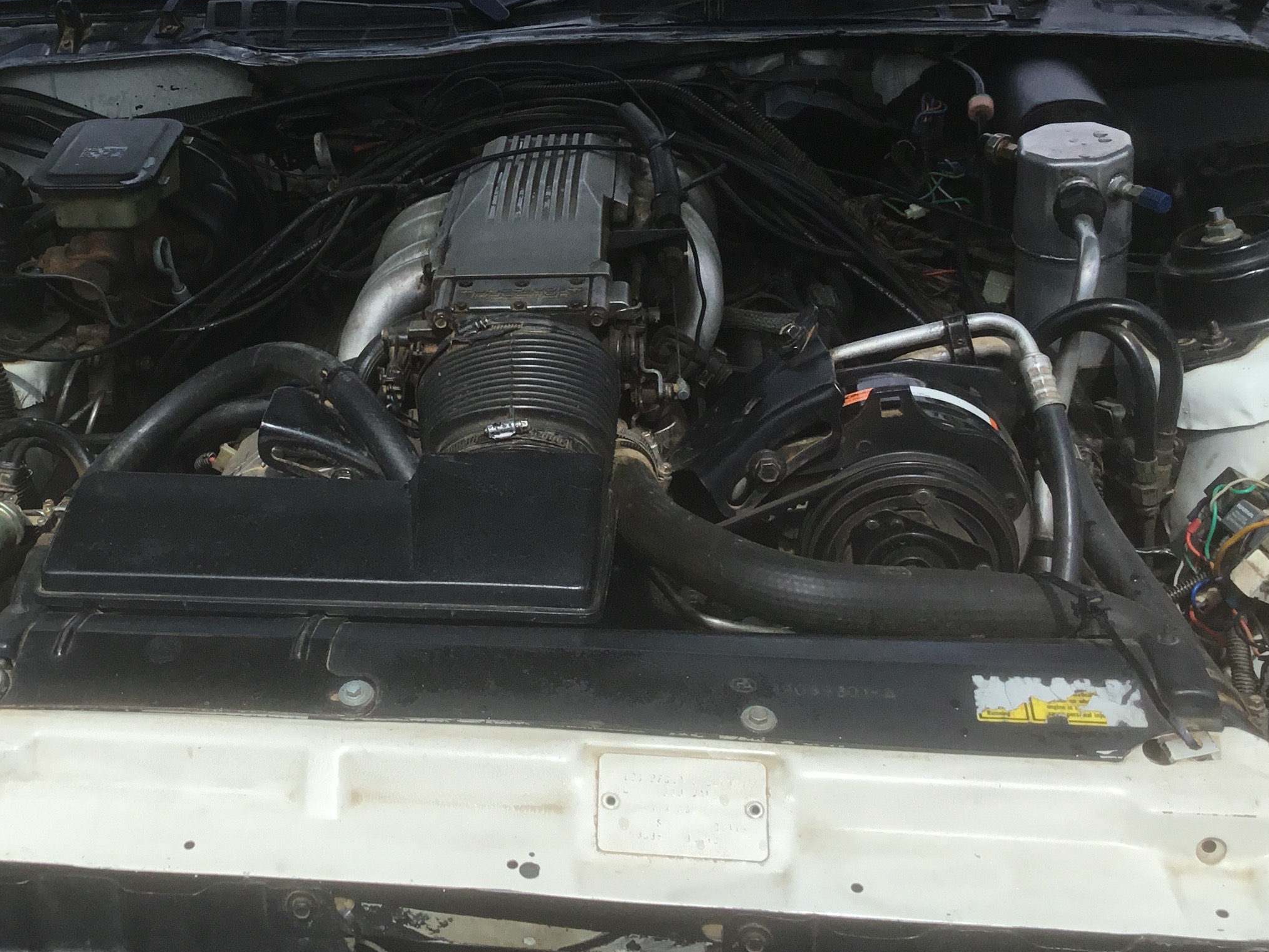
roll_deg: +0.5
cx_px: 350
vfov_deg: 28.9
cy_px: 332
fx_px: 1833
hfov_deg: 37.4
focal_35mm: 50
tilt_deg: -26.2
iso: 25
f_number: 2.4
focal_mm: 3.3
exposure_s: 1/1314
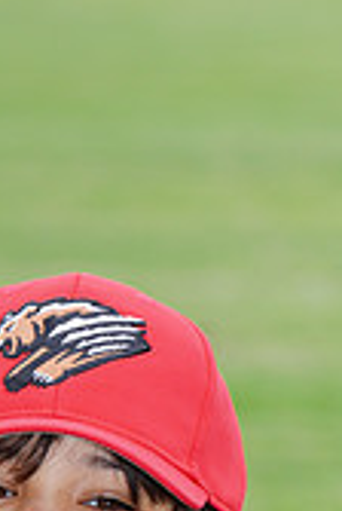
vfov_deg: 3.2
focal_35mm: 645
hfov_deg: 2.1
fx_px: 9153
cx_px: 63
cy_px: 692
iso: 200
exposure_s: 1/250
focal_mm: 186
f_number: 9
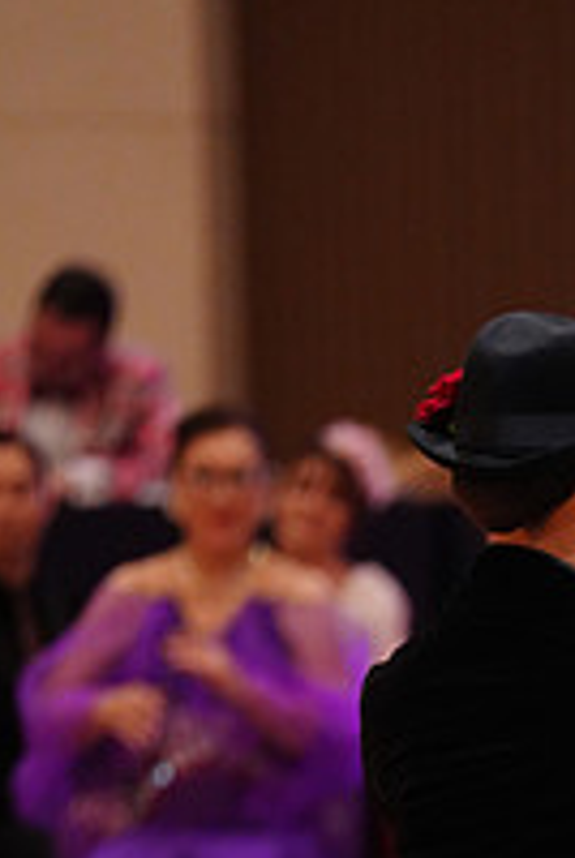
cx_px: 826
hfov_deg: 2.4
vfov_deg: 3.5
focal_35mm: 579
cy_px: 1154
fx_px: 13823
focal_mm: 200
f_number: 2.8
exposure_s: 1/320
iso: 3200
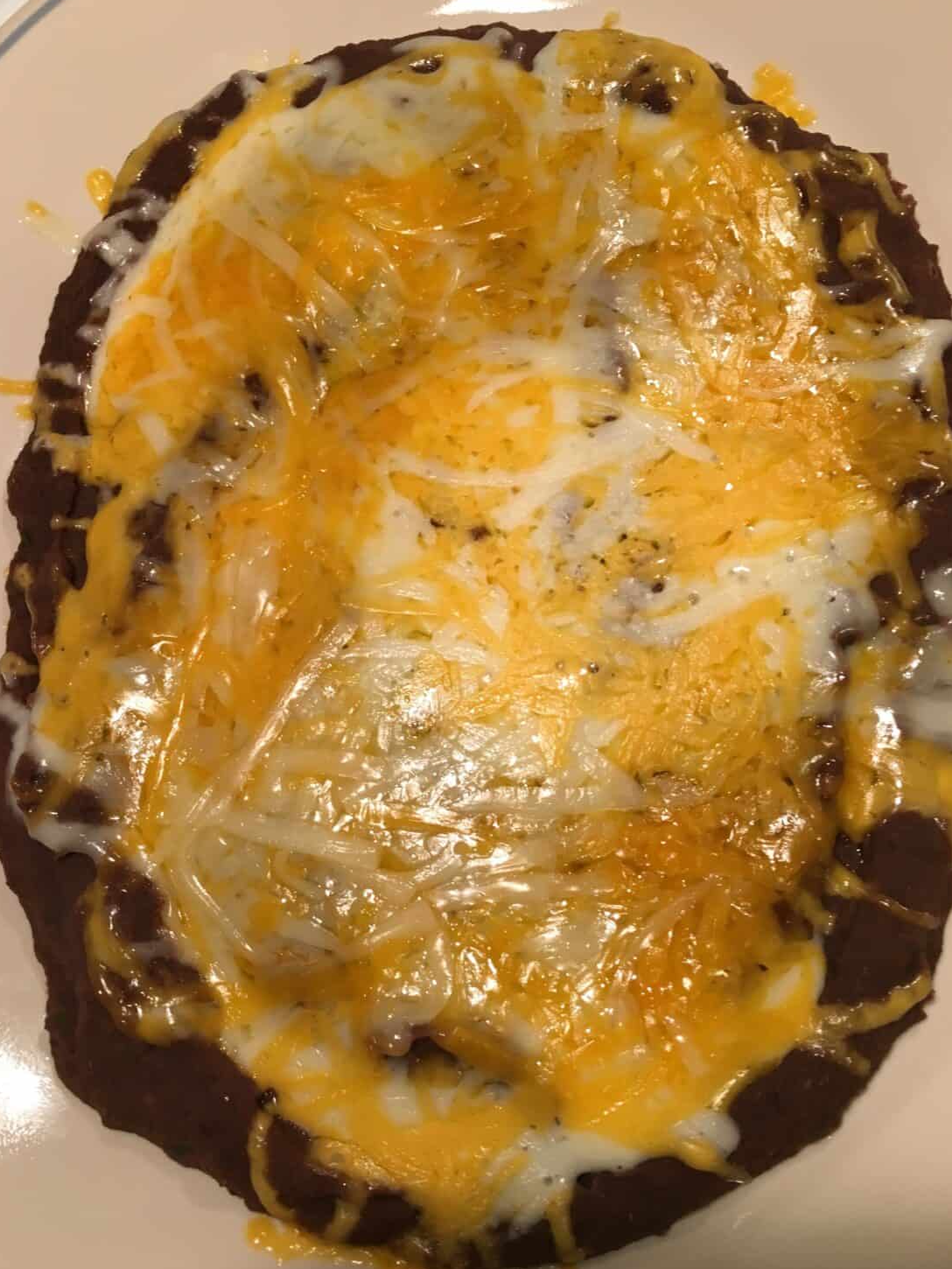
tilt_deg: -72.5
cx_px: 474
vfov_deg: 60.0
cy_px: 642
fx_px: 1100
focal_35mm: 30
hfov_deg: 46.8
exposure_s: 1/30
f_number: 2.2
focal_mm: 4.15
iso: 64
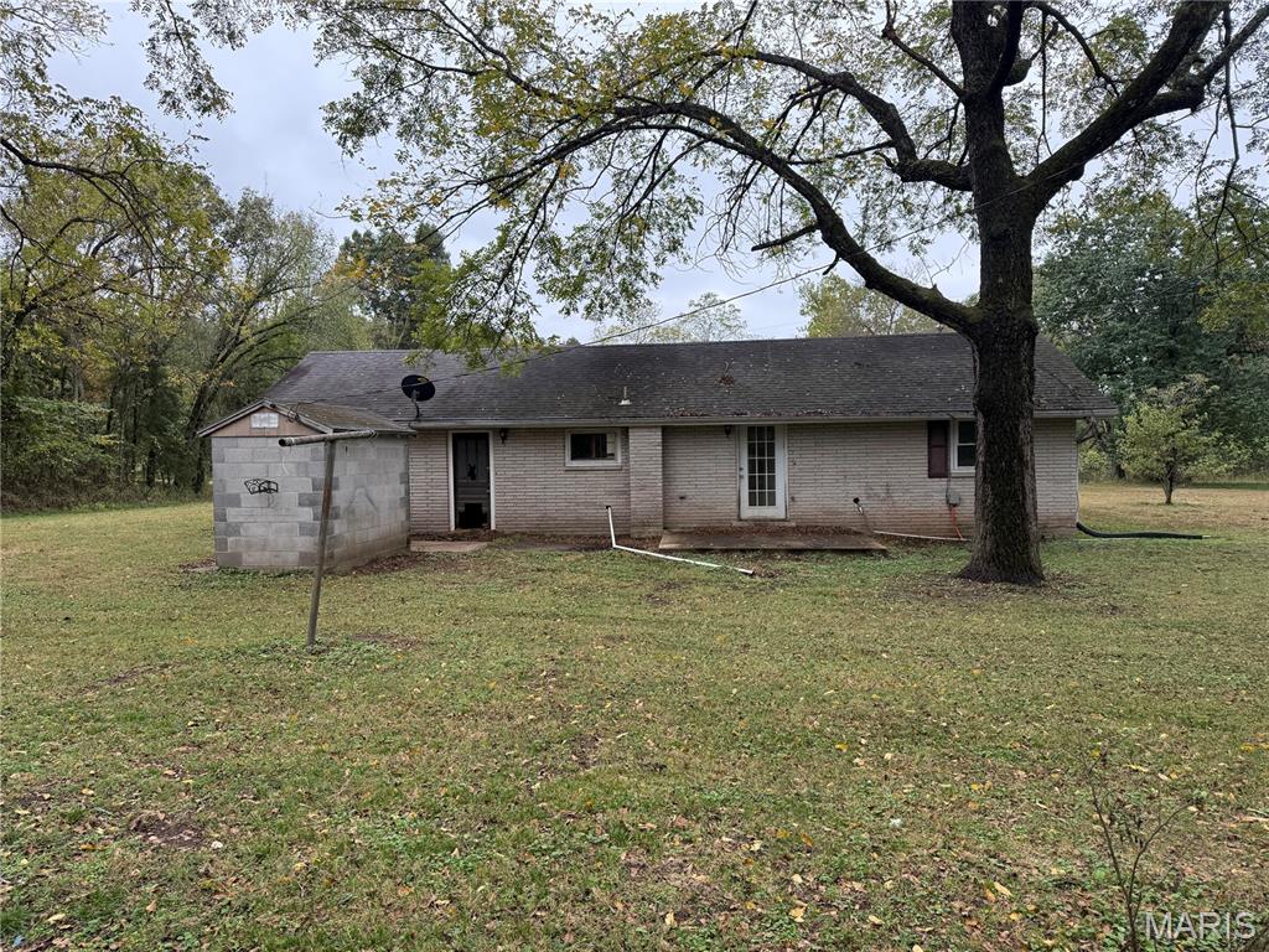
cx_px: 634
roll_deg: +1.1
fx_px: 880
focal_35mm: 24
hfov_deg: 71.6
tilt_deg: -0.3
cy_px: 476
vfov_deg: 56.8
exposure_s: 1/246
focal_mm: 6.76
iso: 100
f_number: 1.78
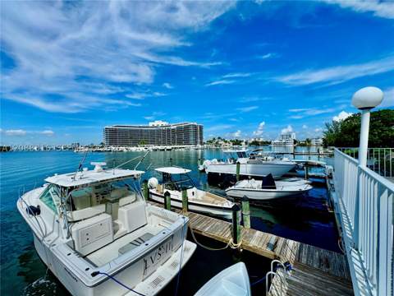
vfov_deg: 85.7
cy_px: 148
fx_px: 159
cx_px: 197
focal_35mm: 14
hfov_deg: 102.1
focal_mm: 2.22
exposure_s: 1/3390
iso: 50
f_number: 2.2
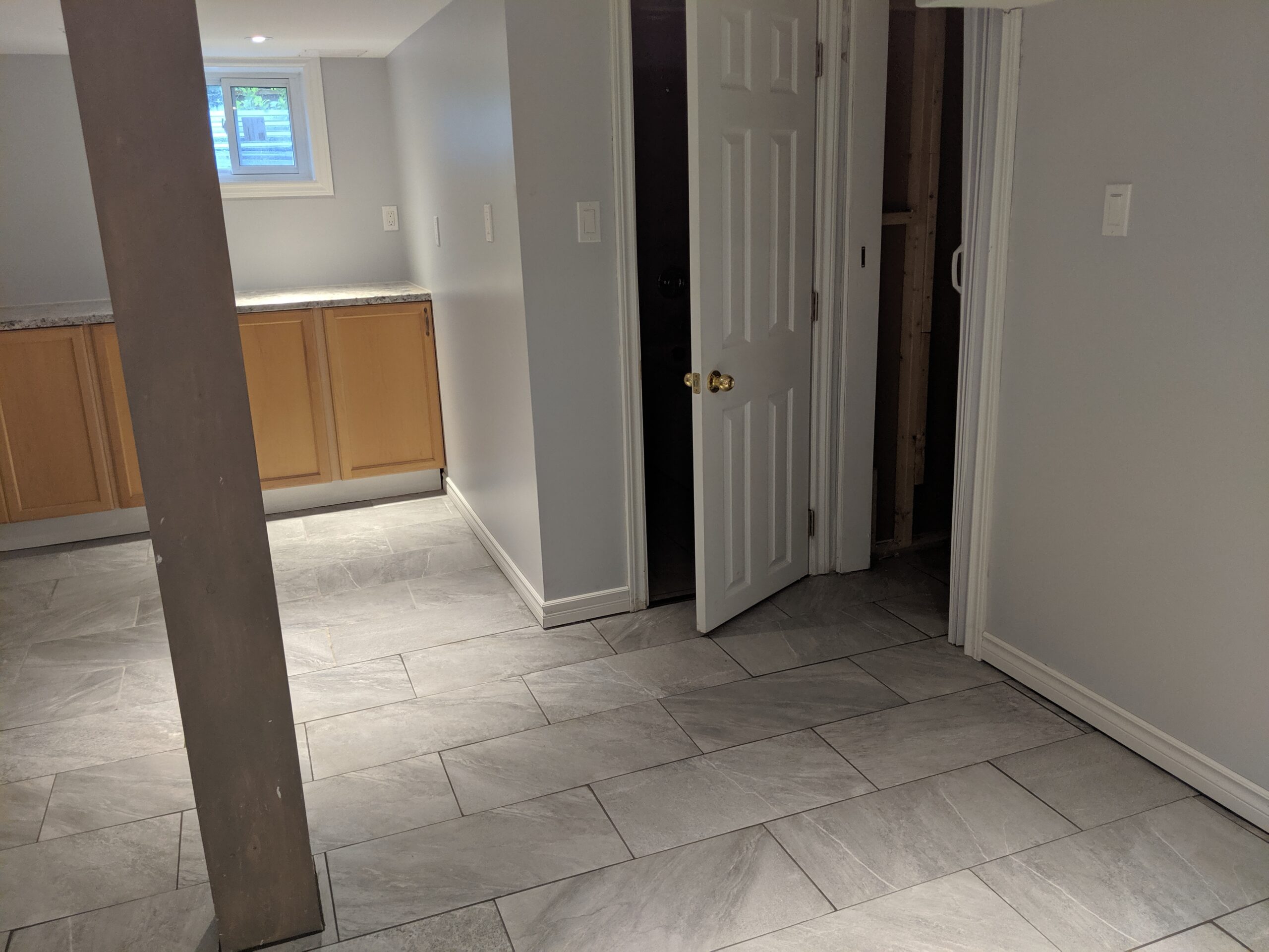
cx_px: 634
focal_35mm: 27
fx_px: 990
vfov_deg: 51.4
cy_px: 476
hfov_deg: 65.3
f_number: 1.8
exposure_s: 1/60
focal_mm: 4.44
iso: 217
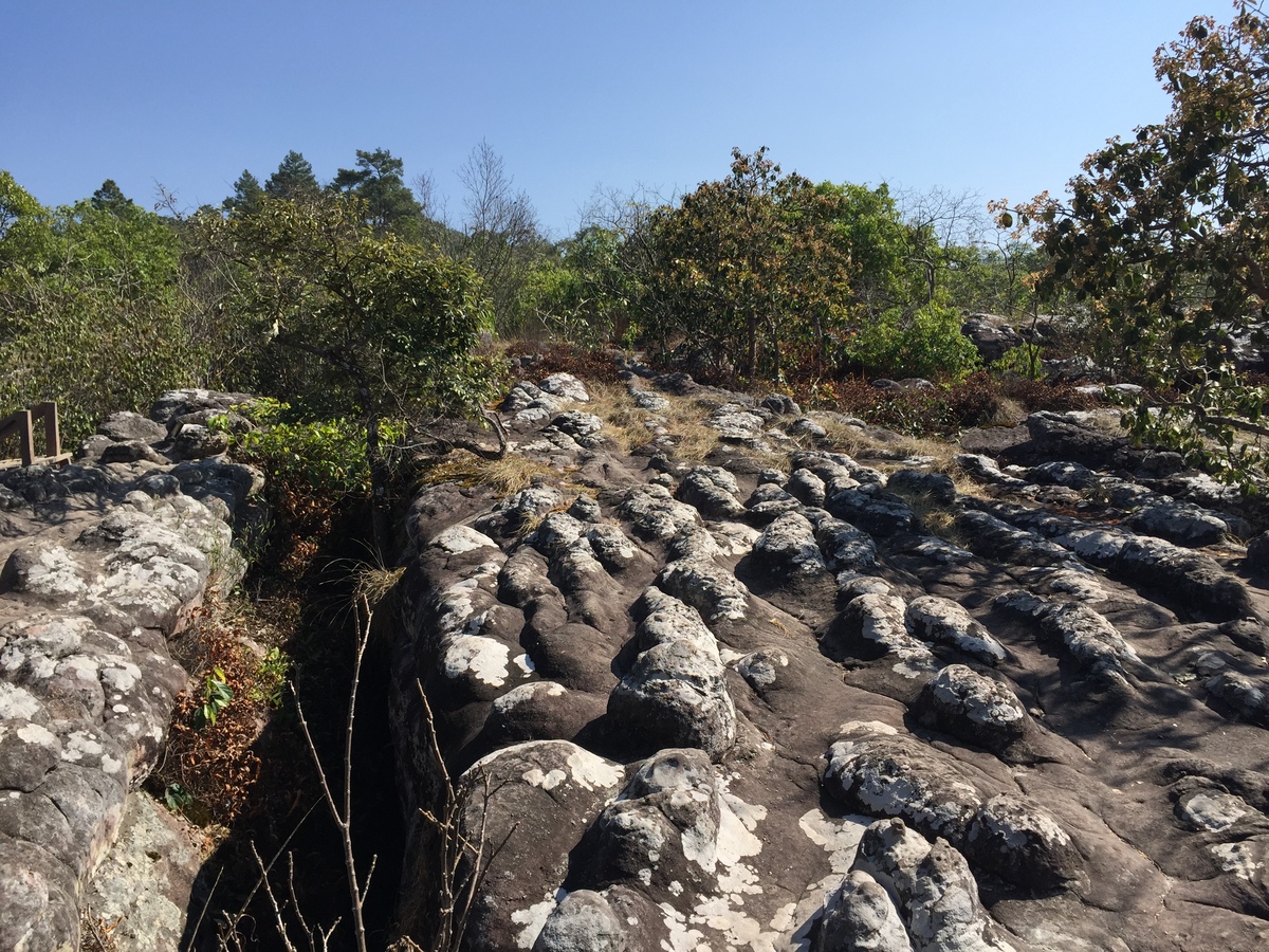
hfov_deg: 61.7
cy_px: 476
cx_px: 634
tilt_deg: -3.5
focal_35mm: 29
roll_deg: +0.0
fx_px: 1063
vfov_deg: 48.2
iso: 32
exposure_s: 1/1980
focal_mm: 4.15
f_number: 2.2
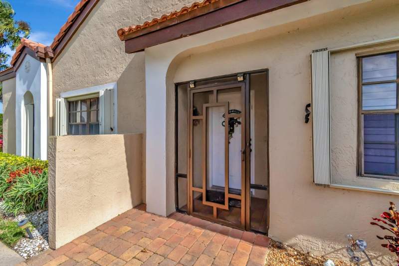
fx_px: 166
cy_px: 133
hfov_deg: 100.4
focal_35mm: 15
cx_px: 200
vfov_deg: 77.2
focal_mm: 10
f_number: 8
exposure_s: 1/6400
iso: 1000
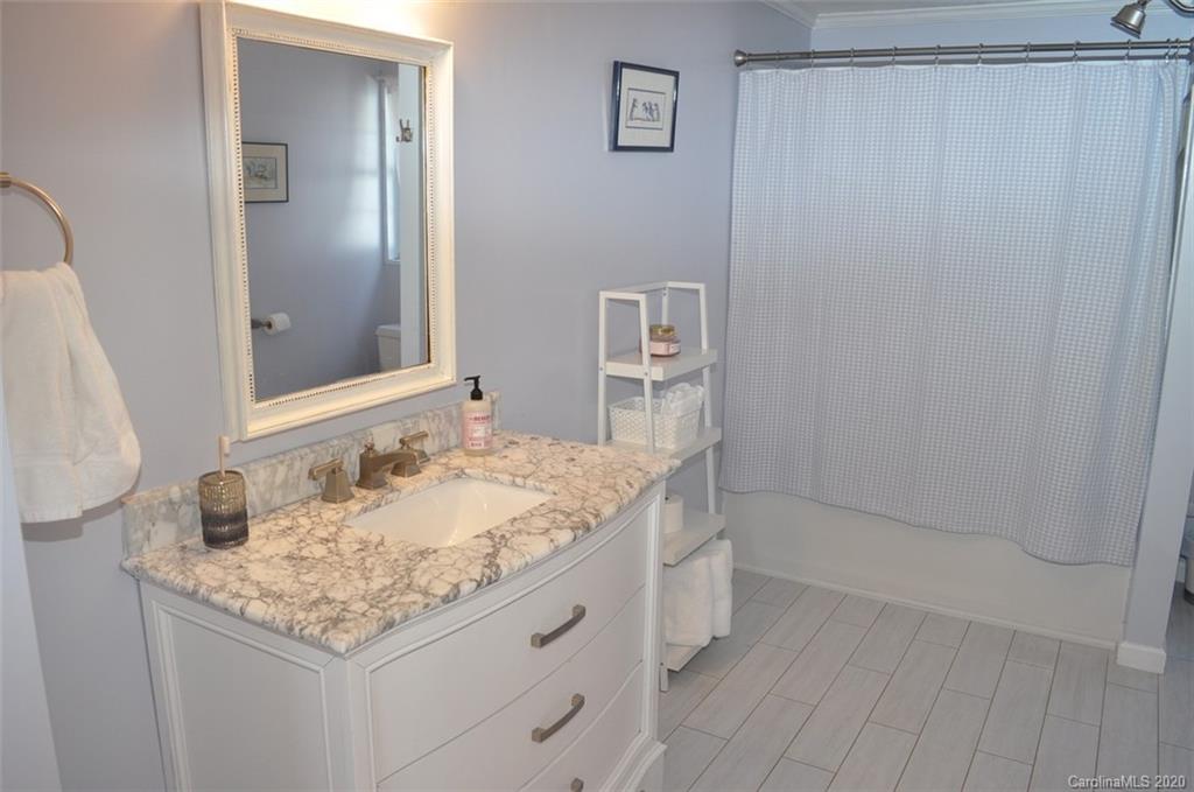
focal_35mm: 27
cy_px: 396
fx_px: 894
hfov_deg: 67.5
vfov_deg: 47.8
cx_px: 597
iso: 400
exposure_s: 1/80
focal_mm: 18
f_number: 4.5
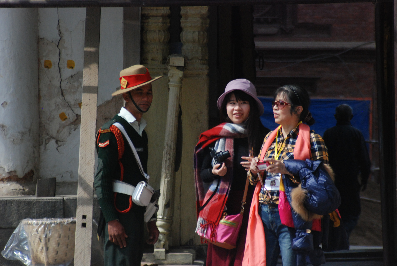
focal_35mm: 202
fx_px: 2236
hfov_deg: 10.1
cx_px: 198
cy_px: 133
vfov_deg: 6.8
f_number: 5.6
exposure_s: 1/1600
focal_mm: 135
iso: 1000
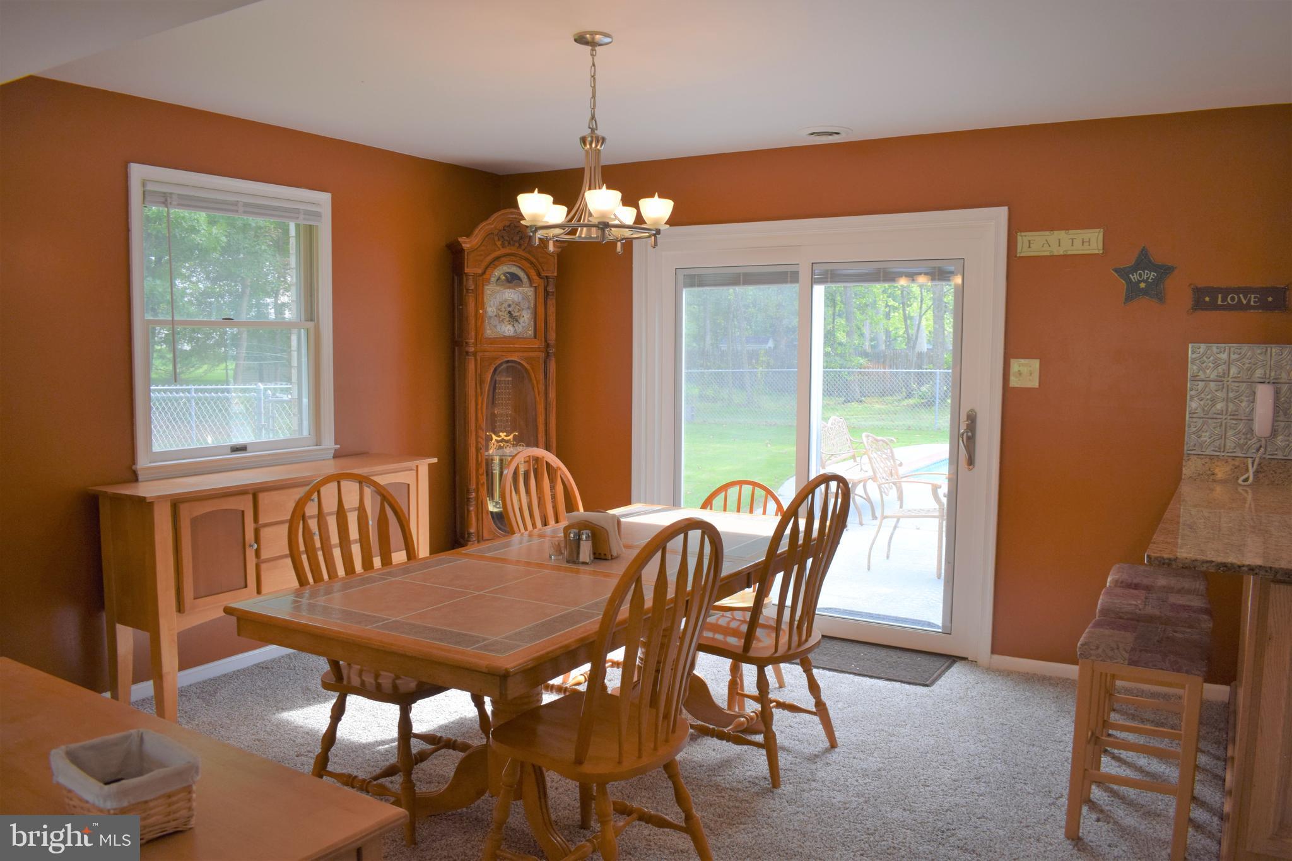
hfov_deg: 67.4
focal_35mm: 27
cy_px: 430
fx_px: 969
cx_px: 646
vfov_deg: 47.9
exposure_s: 1/160
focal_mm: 18
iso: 400
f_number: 6.3
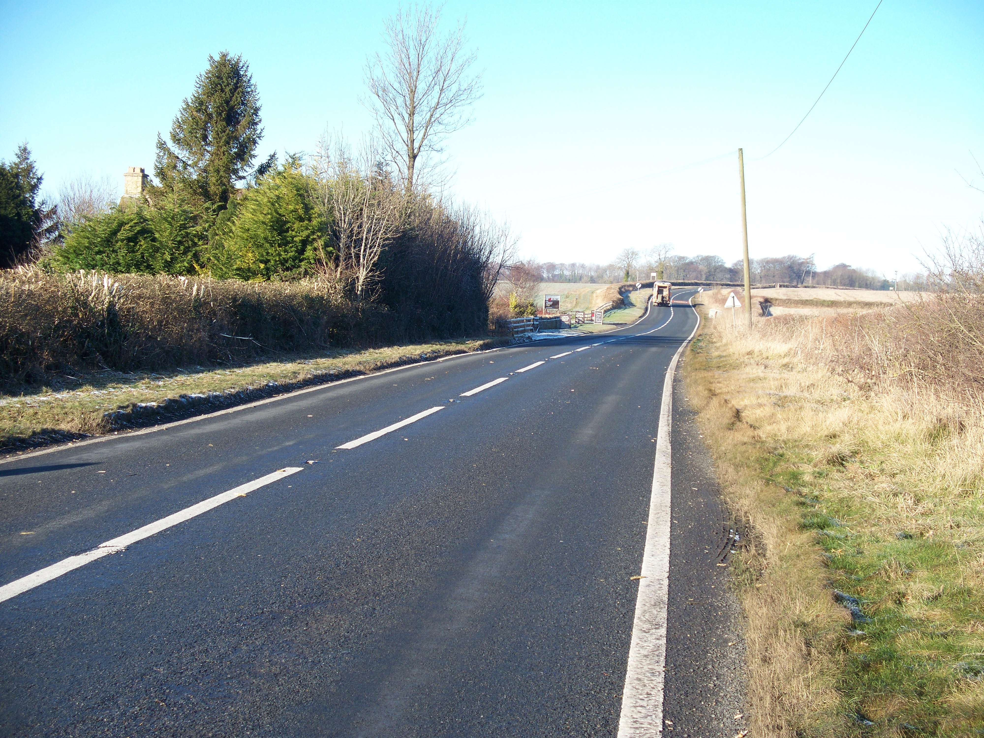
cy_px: 369
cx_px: 492
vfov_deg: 24.0
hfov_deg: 31.7
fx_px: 1734
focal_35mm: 61
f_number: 3.1
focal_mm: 12.89
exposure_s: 1/320
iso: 64
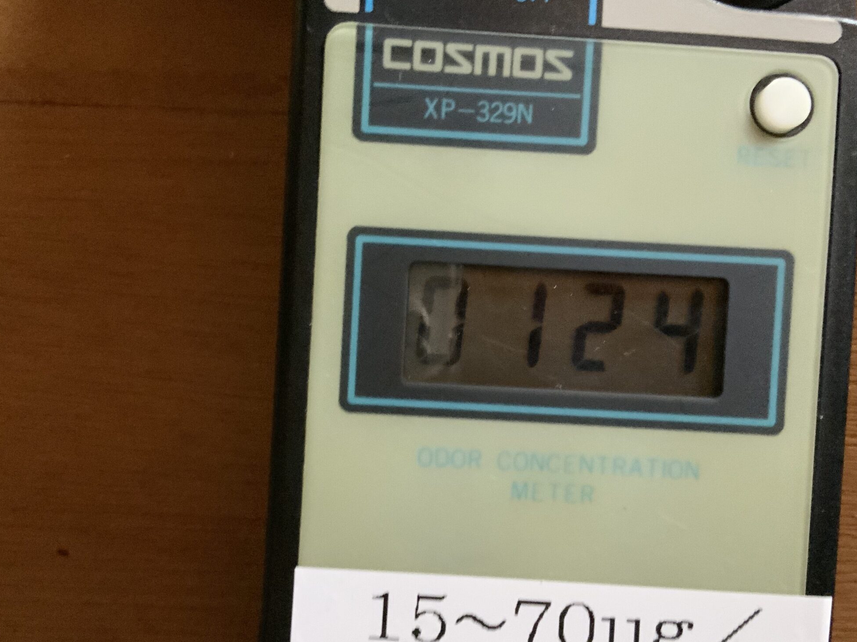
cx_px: 428
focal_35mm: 38
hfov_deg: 49.0
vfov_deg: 37.6
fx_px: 941
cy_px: 364
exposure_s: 1/30
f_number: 1.8
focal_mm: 3
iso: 500
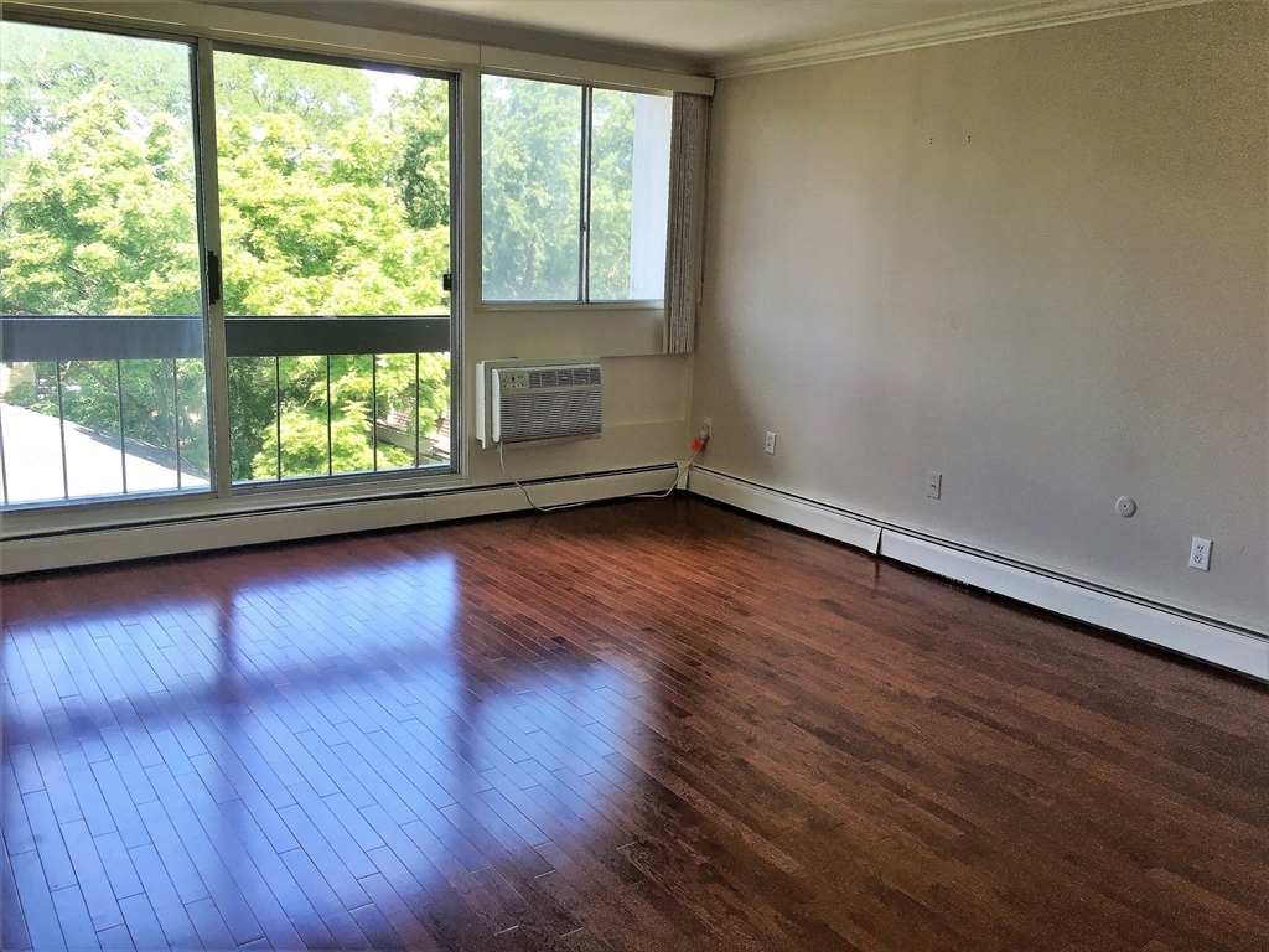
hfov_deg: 61.7
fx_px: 1063
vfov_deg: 48.2
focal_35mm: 29
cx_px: 634
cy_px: 476
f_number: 2.2
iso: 32
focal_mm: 4.15
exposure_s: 1/120
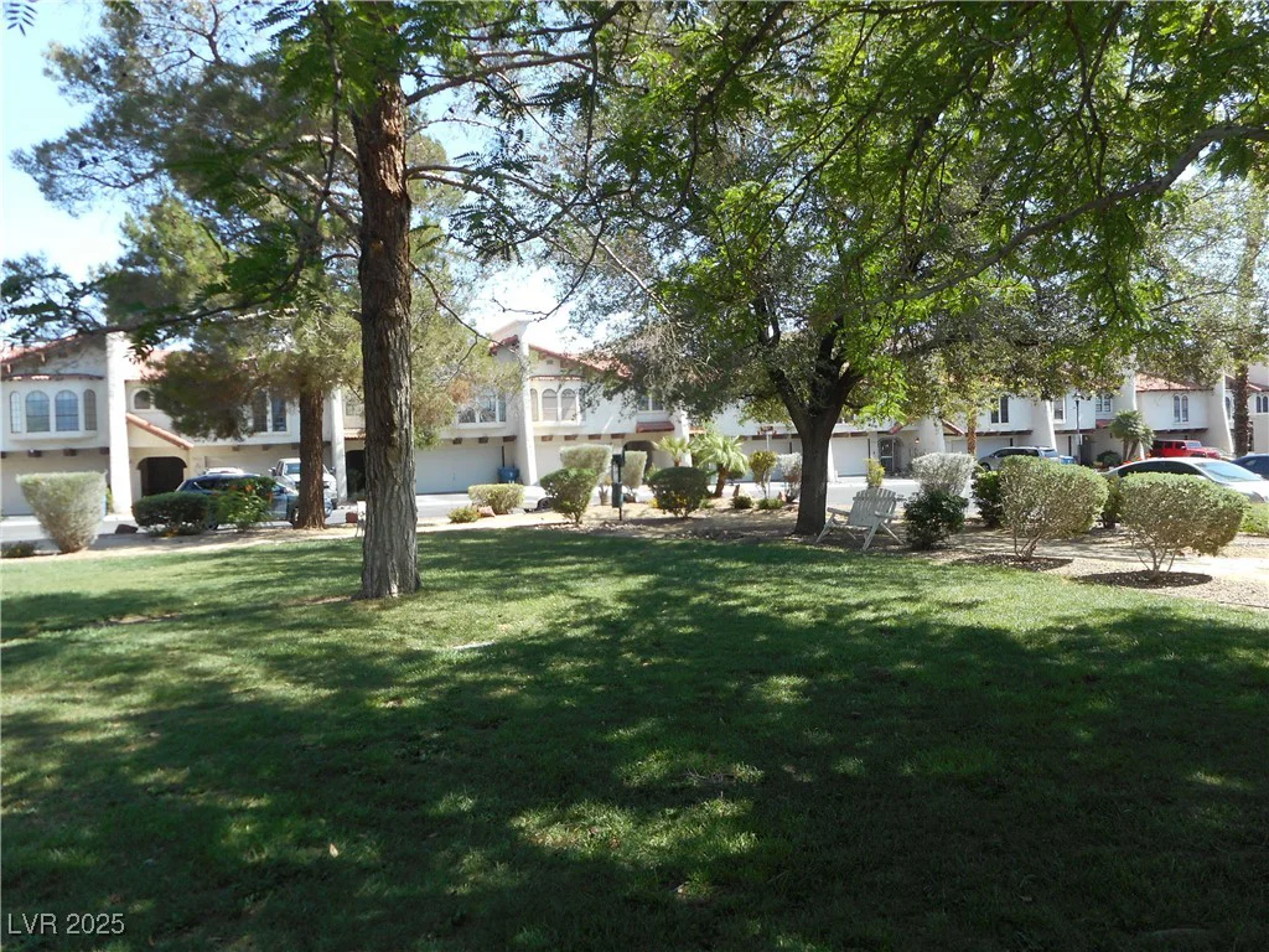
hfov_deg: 69.4
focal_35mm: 25
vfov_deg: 54.9
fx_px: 916
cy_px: 476
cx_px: 634
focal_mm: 4.5
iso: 80
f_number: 3.7
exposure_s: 1/200
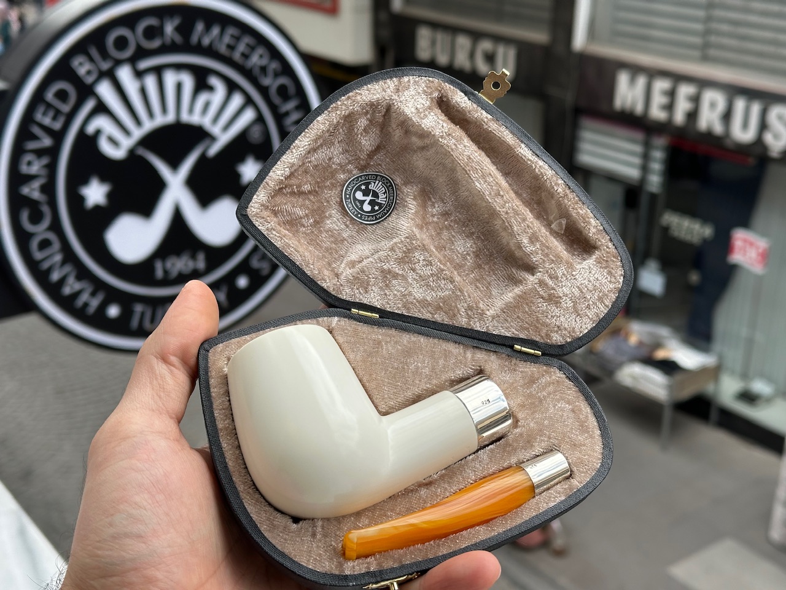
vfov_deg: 30.3
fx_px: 1090
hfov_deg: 39.7
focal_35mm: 48
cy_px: 295
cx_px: 393
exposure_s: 1/1157
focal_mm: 6.86
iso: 64
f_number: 1.78
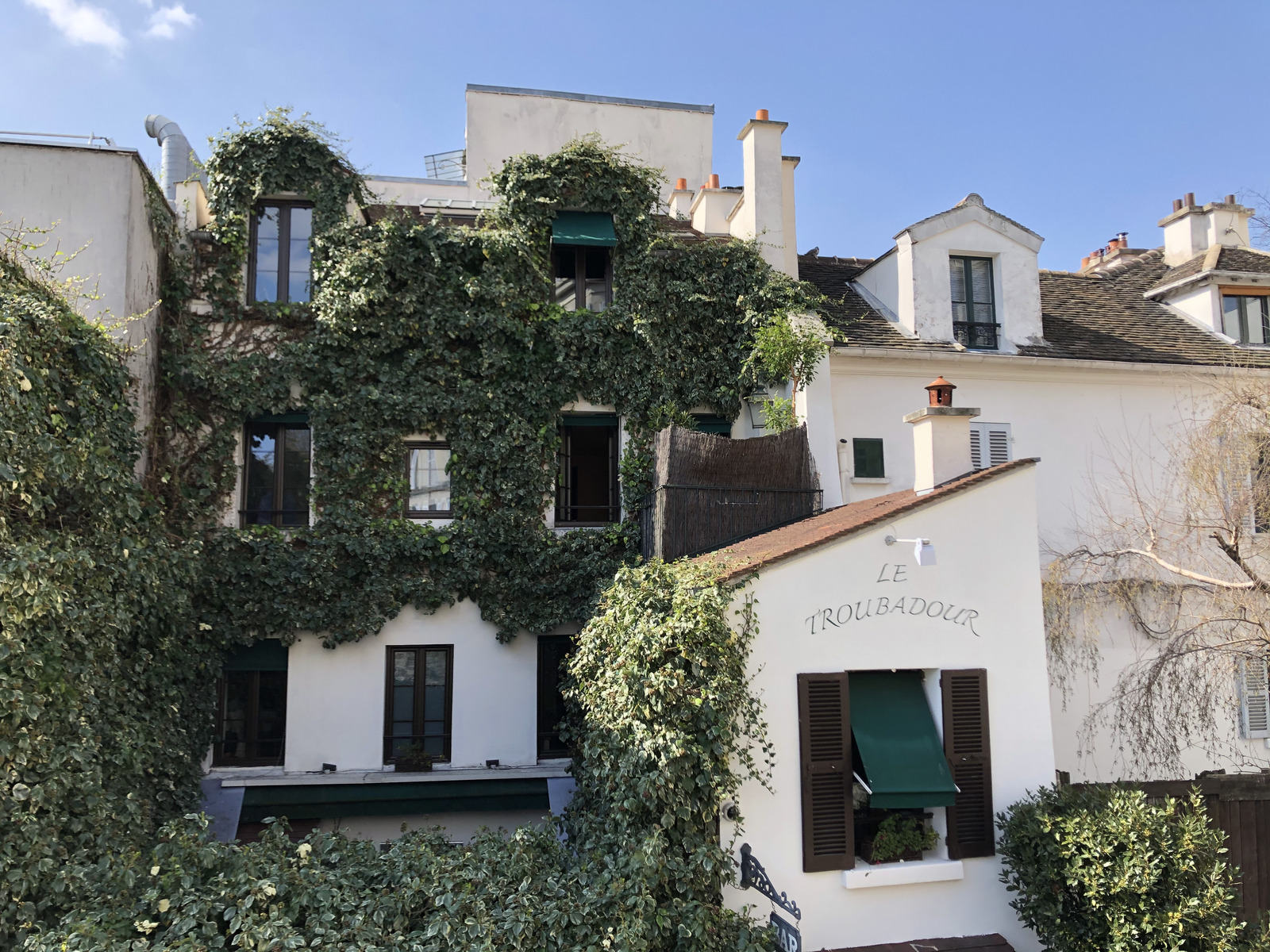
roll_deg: +1.3
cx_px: 635
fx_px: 1027
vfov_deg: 49.7
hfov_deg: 63.4
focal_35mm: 28
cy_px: 476
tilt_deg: +7.2
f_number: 1.8
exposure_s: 1/889
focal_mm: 4
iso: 20
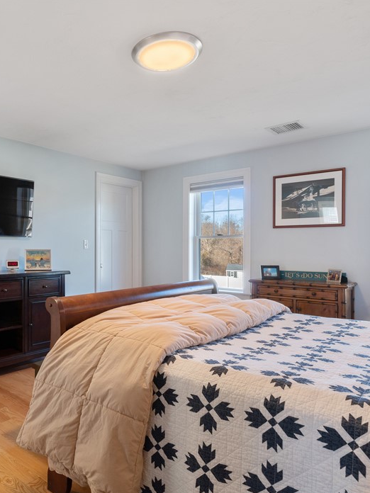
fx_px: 353
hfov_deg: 52.8
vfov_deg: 69.9
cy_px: 255
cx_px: 91
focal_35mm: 25
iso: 320
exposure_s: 1/13
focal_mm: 11
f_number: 7.1
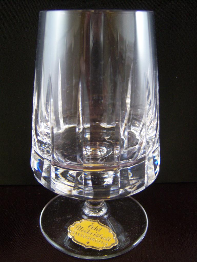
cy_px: 131
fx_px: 273
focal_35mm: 36
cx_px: 98
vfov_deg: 51.4
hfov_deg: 39.7
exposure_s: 1/13
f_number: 2.8
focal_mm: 7.5
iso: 160
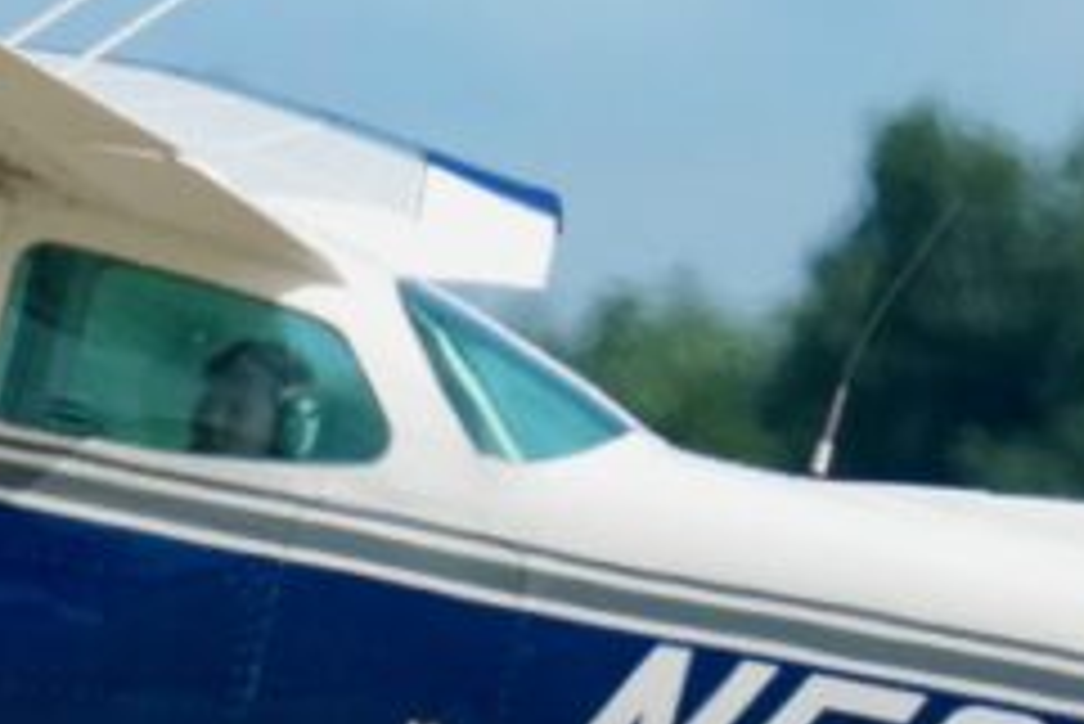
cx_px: 715
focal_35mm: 5092
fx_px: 153412
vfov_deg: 0.3
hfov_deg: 0.4
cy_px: 306
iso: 1250
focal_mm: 800
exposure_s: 1/3200
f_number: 8
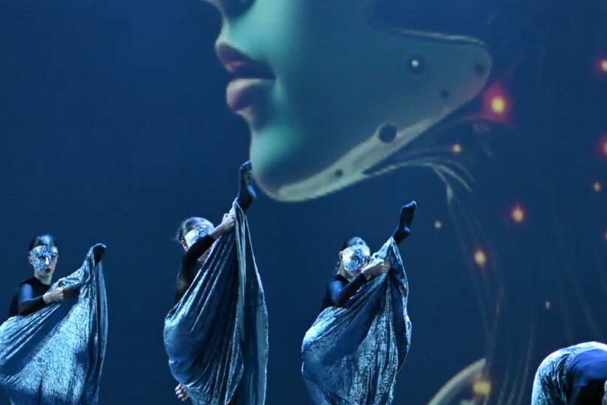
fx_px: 3980
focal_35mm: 236
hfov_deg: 8.7
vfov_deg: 5.8
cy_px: -57
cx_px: 247
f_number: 2.8
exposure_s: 1/400
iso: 5000
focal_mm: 75
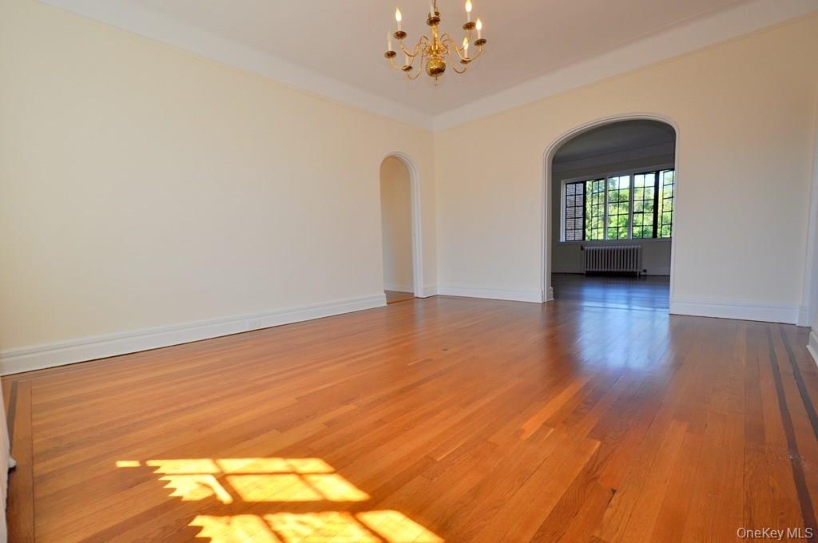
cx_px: 409
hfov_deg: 100.5
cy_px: 272
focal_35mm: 15
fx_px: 340
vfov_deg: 77.2
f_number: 5.6
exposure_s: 1/125
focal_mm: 10
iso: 250
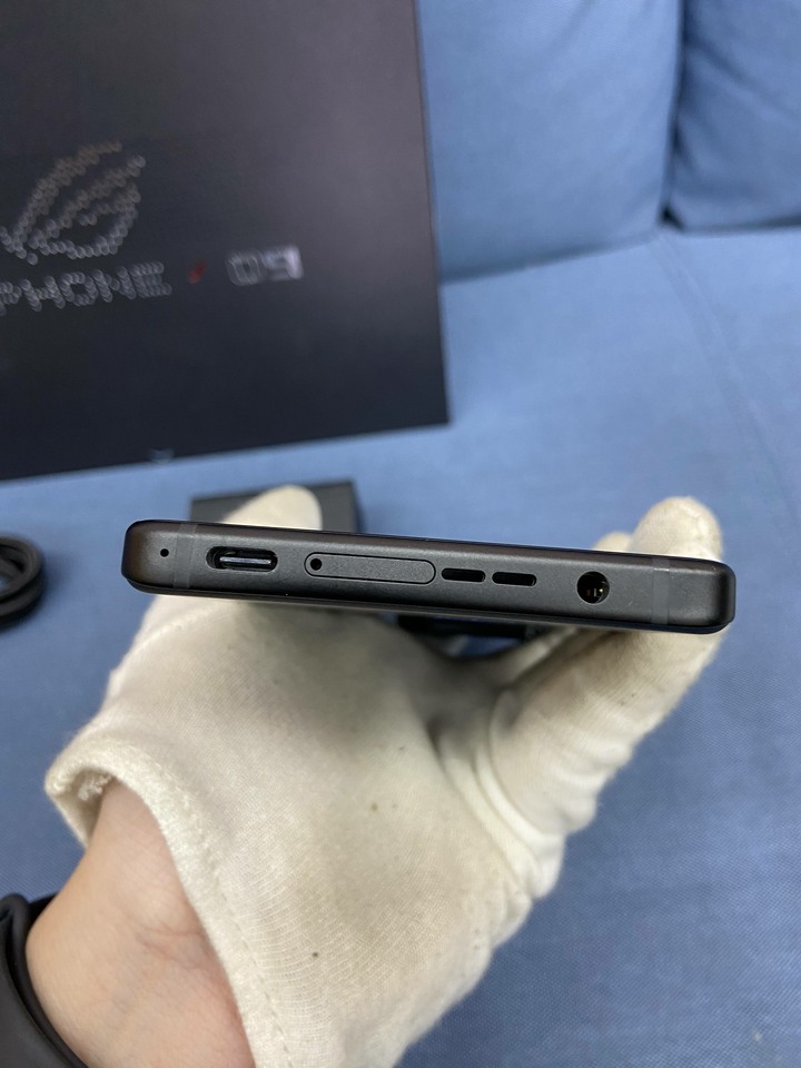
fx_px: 802
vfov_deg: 67.3
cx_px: 400
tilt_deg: -56.5
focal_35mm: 26
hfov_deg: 53.1
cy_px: 534
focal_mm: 4.25
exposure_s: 1/60
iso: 160
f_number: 1.8
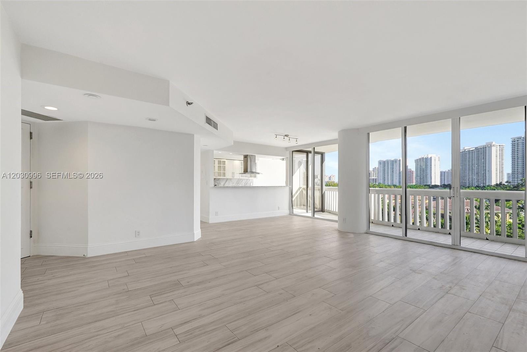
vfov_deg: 72.1
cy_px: 176
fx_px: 242
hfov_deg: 95.0
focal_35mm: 16
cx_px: 264
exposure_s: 1/25
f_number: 13
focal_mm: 16.5
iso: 640
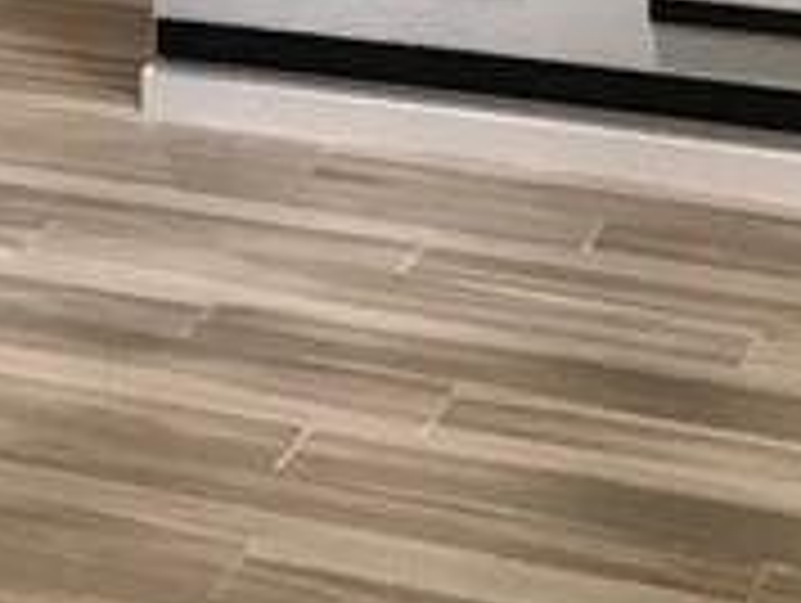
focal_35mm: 161
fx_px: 3731
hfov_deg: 10.7
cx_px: -1017
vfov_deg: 8.4
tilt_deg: +1.0
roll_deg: -0.1
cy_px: -850
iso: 40
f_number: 1.8
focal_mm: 3.99
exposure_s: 1/17
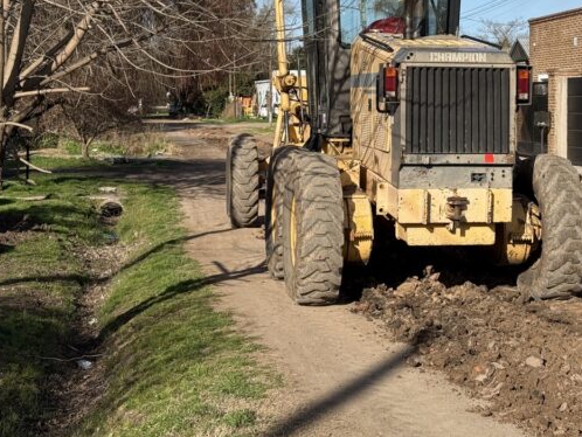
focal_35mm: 74
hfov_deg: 26.2
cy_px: 110
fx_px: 1245
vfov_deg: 19.8
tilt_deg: -0.4
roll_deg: +0.0
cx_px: 362
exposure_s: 1/4329
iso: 64
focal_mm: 6.76
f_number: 1.78
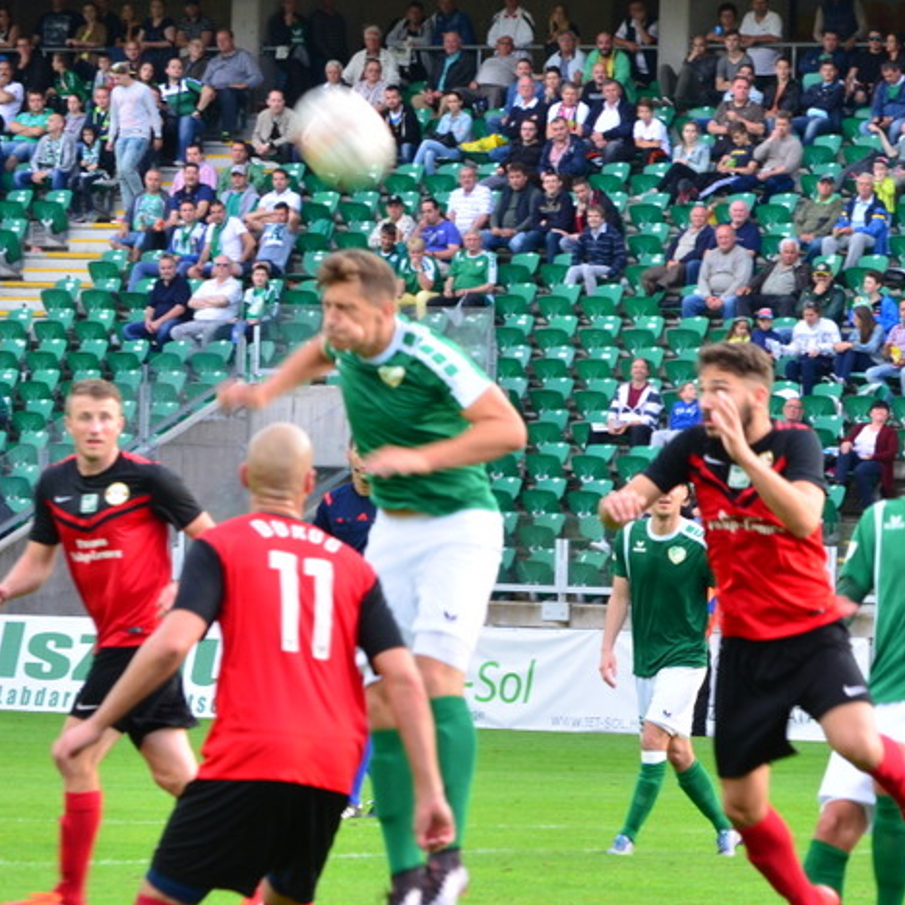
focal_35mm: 316
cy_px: 472
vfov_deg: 5.5
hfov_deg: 5.5
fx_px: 9347
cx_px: 953
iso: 500
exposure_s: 1/125
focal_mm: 116
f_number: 7.1
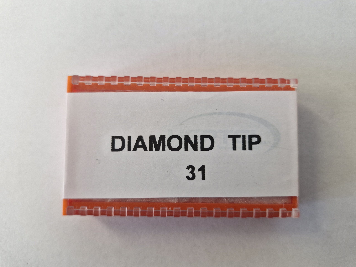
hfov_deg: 73.9
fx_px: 237
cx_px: 178
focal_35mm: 23
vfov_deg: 58.9
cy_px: 134
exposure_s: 1/100
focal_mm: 5.54
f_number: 1.8
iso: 320
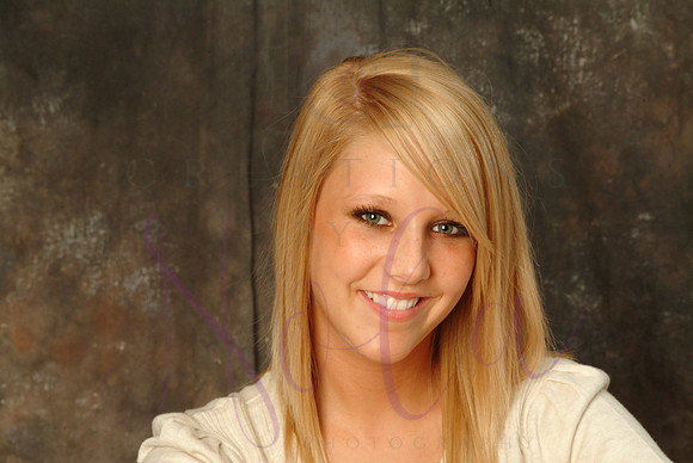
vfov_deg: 8.7
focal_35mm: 158
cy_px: 232
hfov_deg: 13.0
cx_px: 346
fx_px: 3035
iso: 400
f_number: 11
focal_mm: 105
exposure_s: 1/125
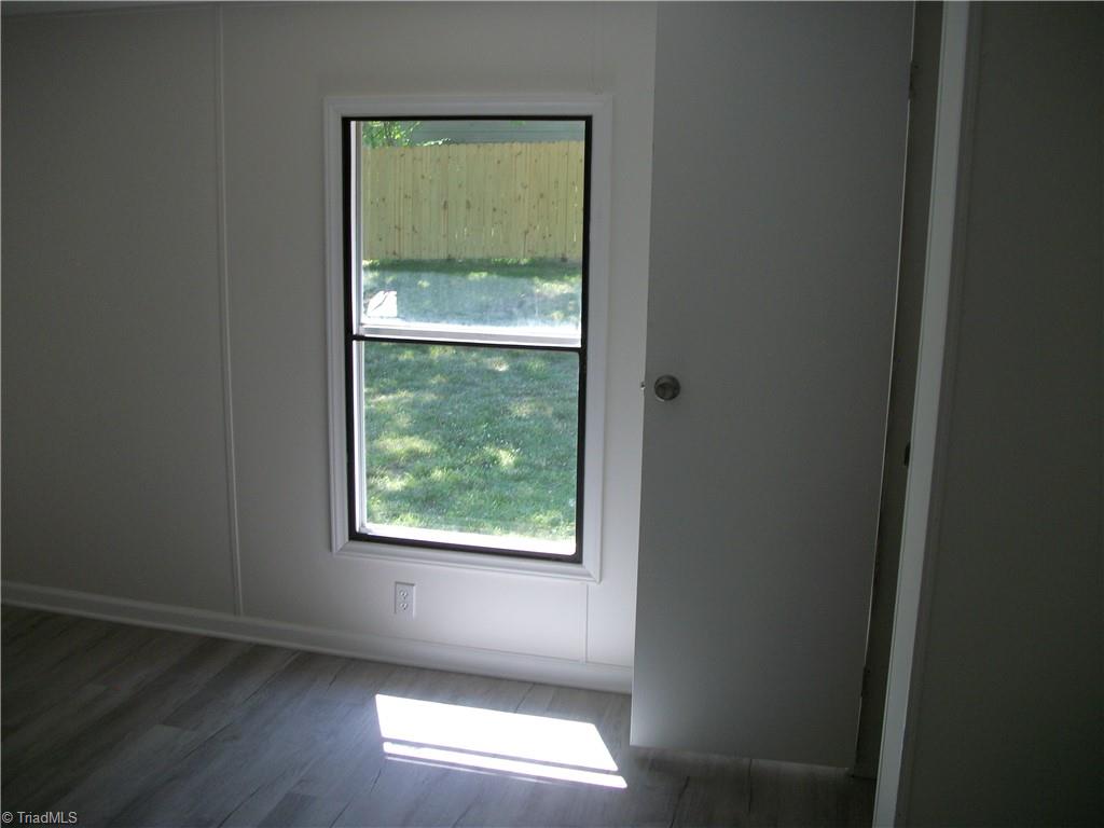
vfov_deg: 44.2
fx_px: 1021
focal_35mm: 32
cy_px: 414
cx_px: 552
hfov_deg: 56.8
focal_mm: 5.7
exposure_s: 1/160
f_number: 2.9
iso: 80
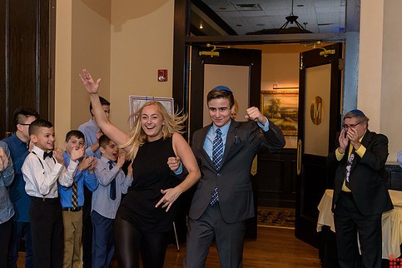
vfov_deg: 31.9
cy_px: 137
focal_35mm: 42
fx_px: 469
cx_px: 207
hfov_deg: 46.4
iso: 1600
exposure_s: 1/125
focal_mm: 35
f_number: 3.2
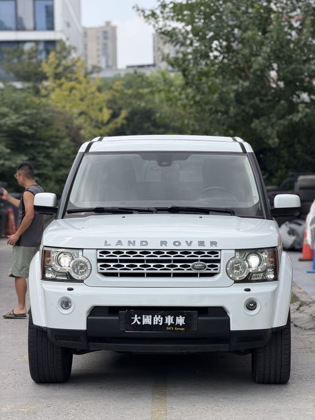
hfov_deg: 14.8
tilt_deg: -1.3
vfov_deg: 19.6
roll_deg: +0.5
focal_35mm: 100
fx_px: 1213
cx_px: 158
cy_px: 210
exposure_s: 1/638
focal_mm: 16.89
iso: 40
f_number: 2.8
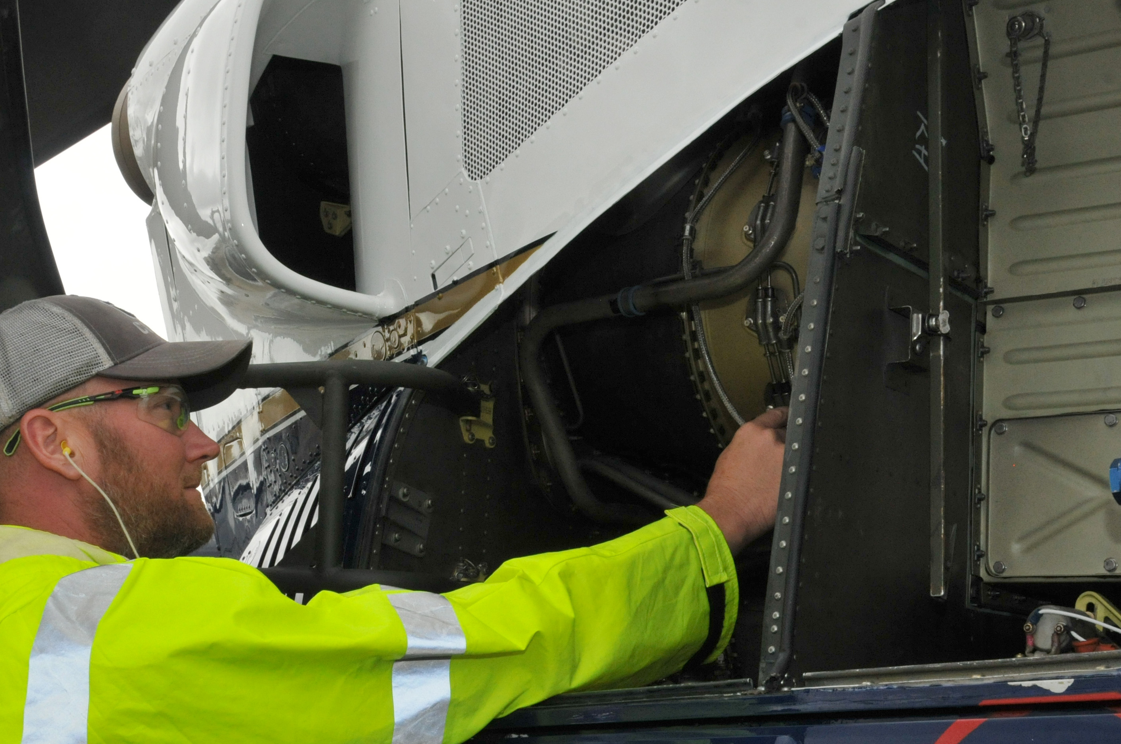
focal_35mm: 50
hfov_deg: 39.6
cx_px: 514
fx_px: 1555
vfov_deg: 26.7
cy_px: 537
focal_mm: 22
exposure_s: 1/320
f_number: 16
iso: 800
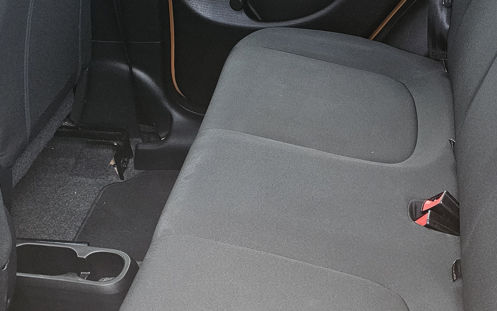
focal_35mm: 52
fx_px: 704
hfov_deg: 38.5
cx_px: 329
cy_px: 271
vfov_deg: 24.3
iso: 640
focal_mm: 6.3
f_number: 1.7
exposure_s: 1/50
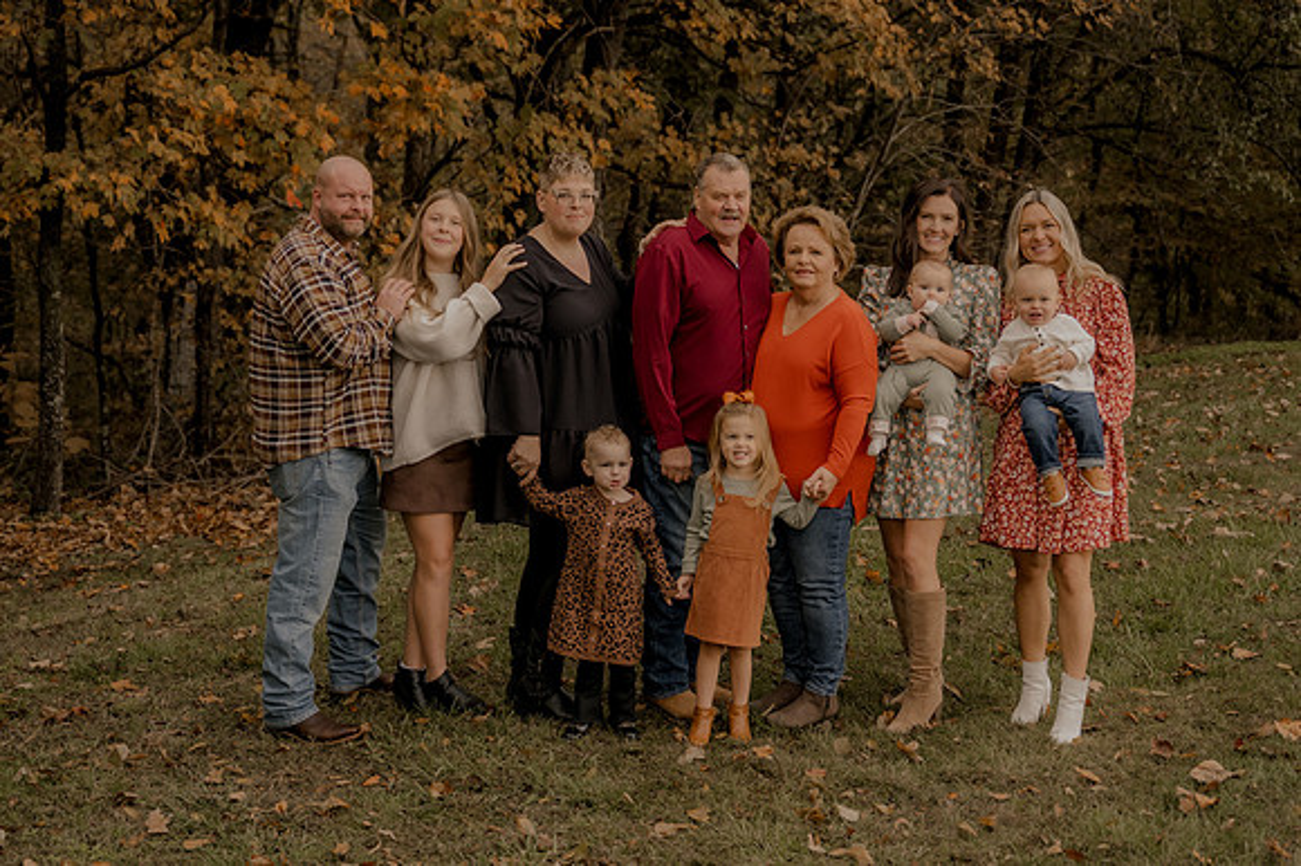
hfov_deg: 30.1
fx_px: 2420
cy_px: 433
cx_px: 650
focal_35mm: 67
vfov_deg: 20.3
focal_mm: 45
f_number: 2.8
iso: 250
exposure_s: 1/160
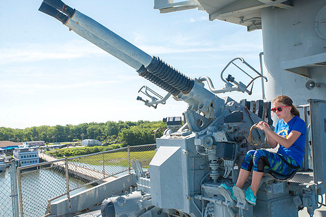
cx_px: 183
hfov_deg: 49.4
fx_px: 353
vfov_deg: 34.2
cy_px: 125
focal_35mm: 39
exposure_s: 1/800
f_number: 14
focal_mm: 32
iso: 1000
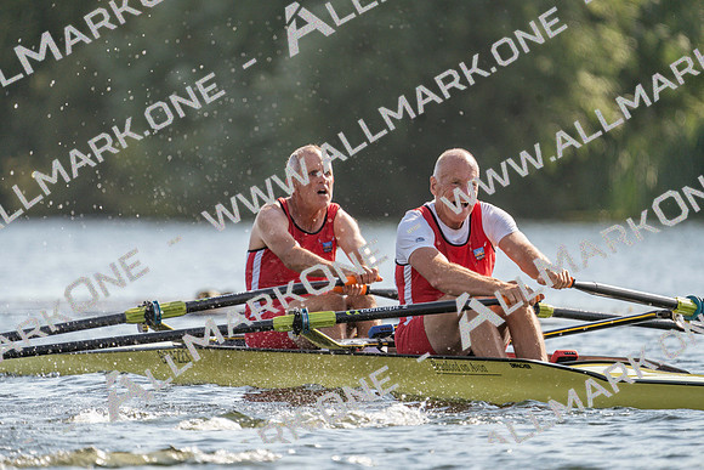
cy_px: 235
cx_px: 352
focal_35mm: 600
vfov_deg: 2.3
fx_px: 11736
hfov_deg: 3.4
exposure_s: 1/1600
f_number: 6.3
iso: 400
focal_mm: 600
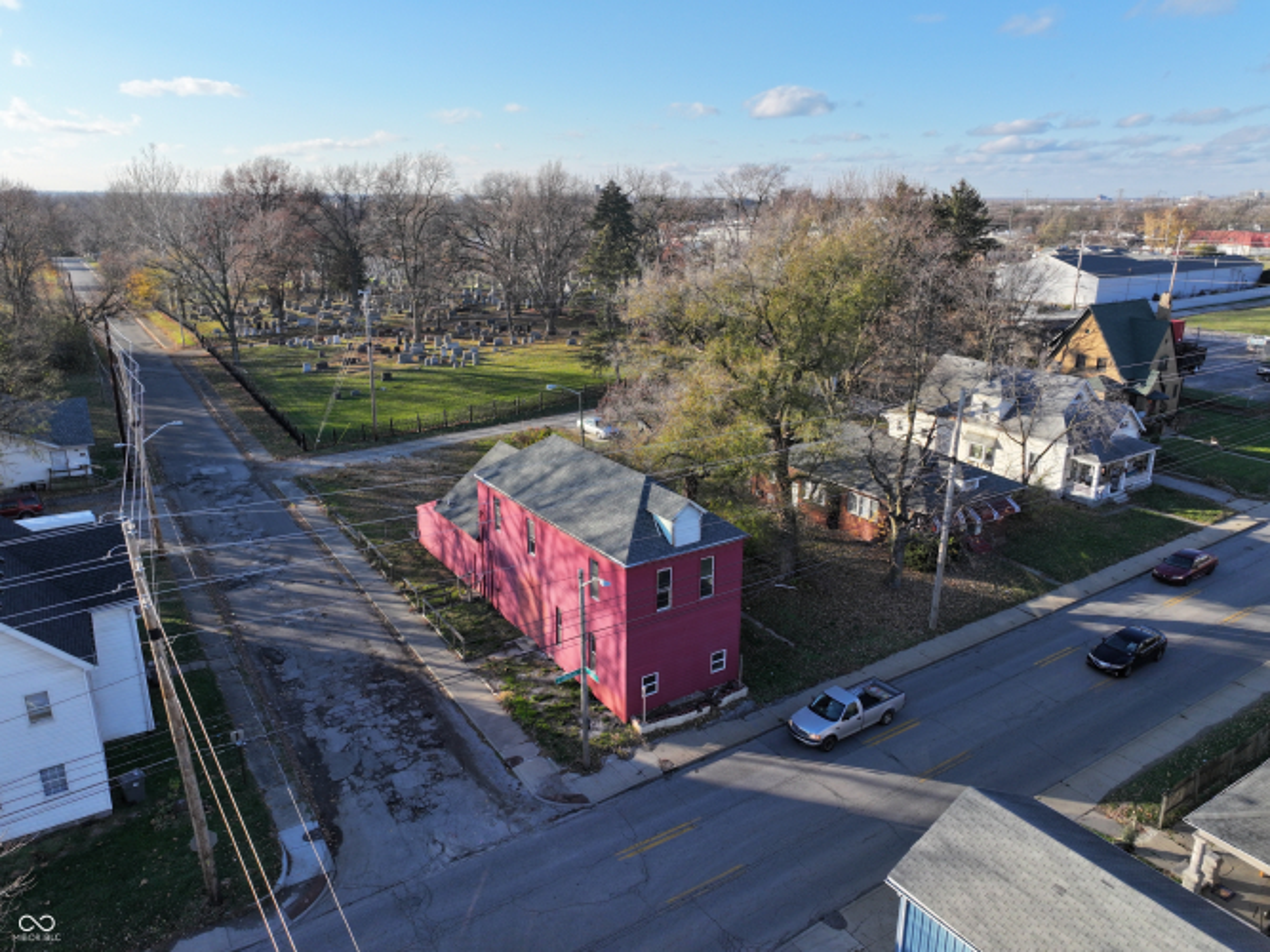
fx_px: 880
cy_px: 476
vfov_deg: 56.8
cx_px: 635
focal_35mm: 24
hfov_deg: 71.6
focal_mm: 12.29
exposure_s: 1/1600
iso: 310
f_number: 2.8
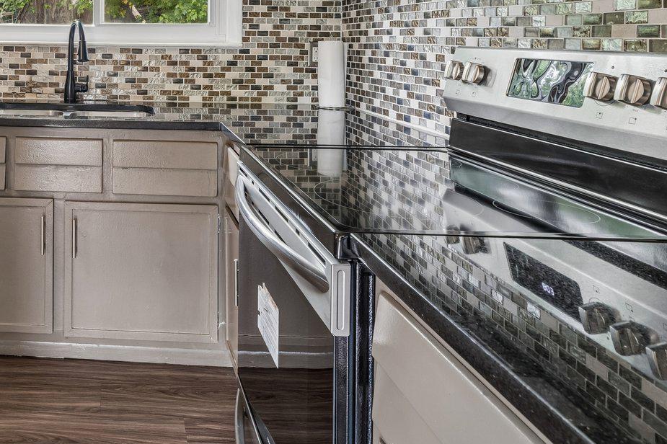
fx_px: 574
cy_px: 18
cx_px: 69
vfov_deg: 38.4
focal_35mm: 31
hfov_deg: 53.0
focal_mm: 14
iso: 400
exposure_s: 1/3.33
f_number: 9
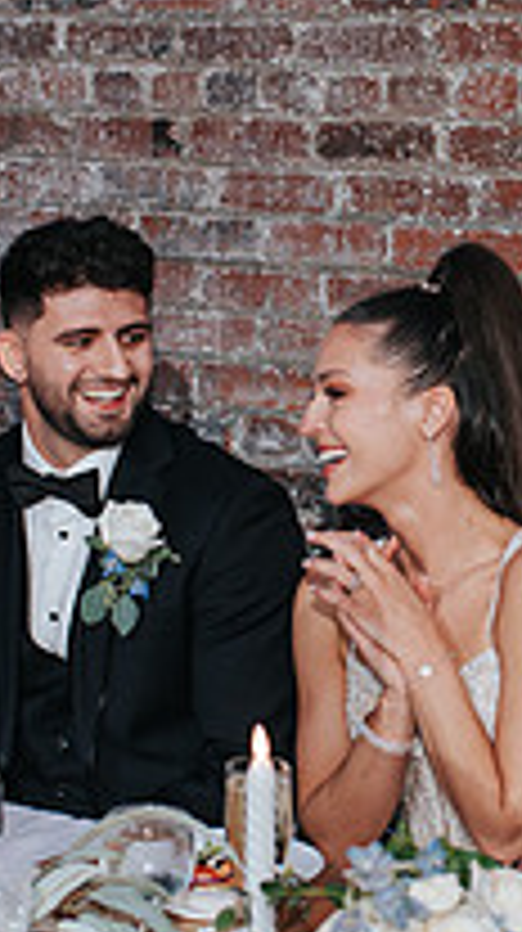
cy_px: 466
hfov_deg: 11.7
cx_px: 396
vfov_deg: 20.8
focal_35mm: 103
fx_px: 2542
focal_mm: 35
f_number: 2.8
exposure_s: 1/200
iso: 560
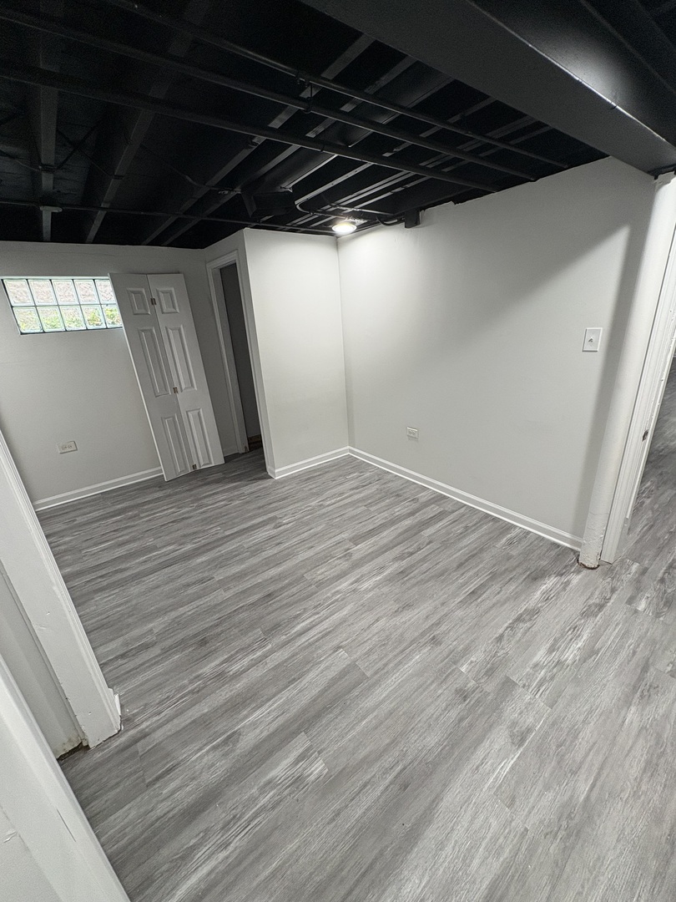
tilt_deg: -19.9
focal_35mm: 14
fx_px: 365
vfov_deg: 102.1
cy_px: 451
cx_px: 338
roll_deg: +3.6
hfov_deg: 85.7
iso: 160
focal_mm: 2.22
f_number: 2.2
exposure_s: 1/60
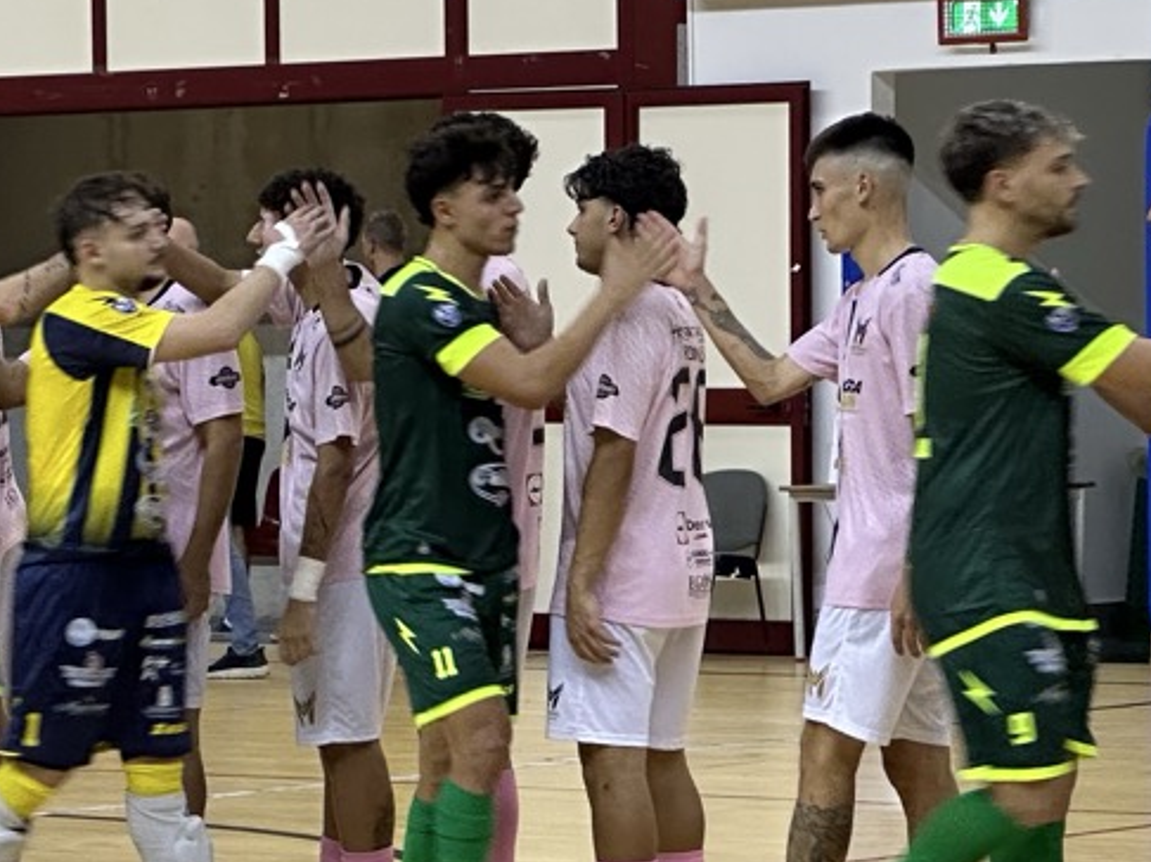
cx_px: 83
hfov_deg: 9.7
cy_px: 684
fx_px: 6747
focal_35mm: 203
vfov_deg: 7.3
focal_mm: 9
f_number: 2.8
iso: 125
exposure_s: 1/50
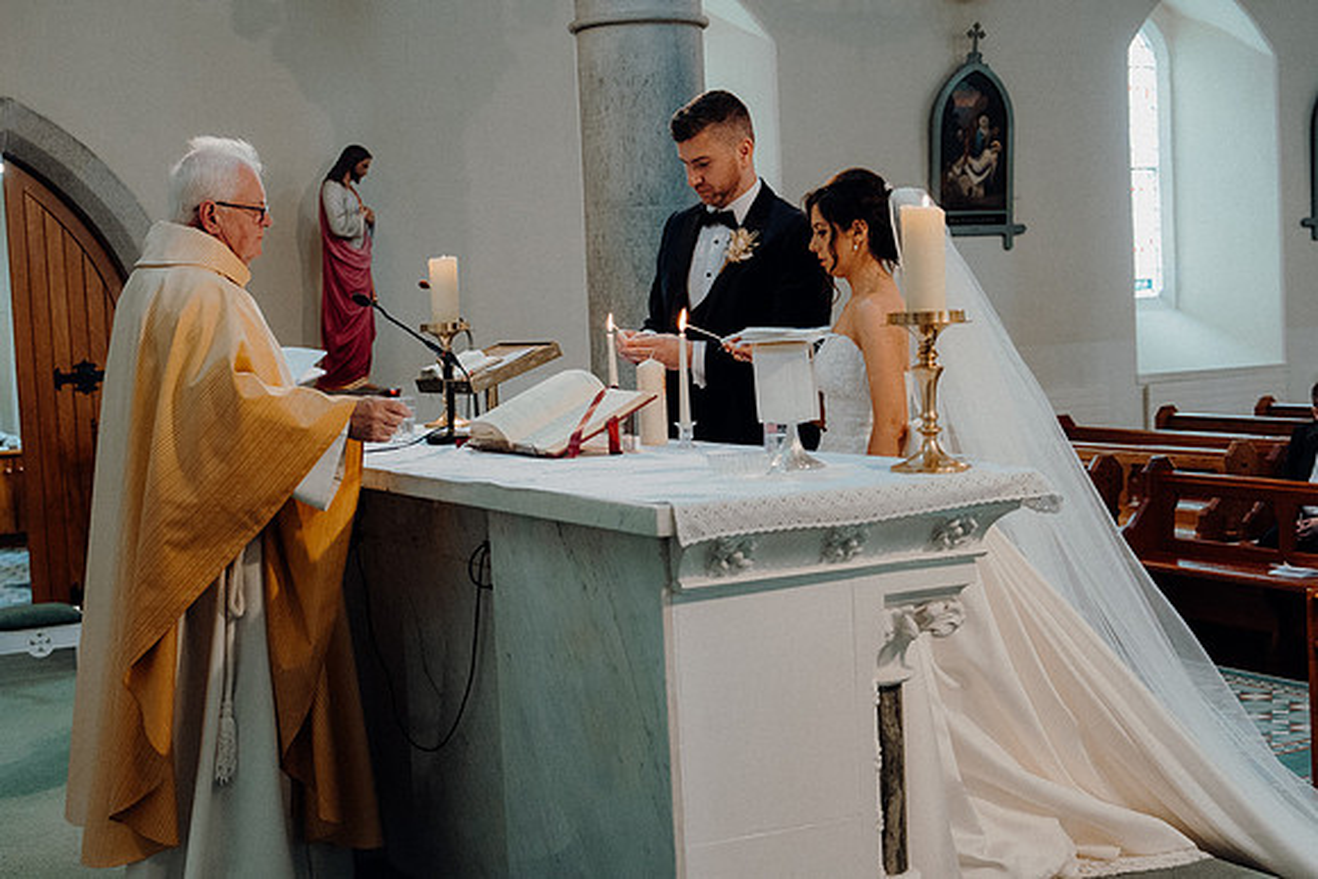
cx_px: 659
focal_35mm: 54
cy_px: 440
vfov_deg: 25.1
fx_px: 1977
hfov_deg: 36.9
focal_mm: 36
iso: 2000
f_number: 3.5
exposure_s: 1/160
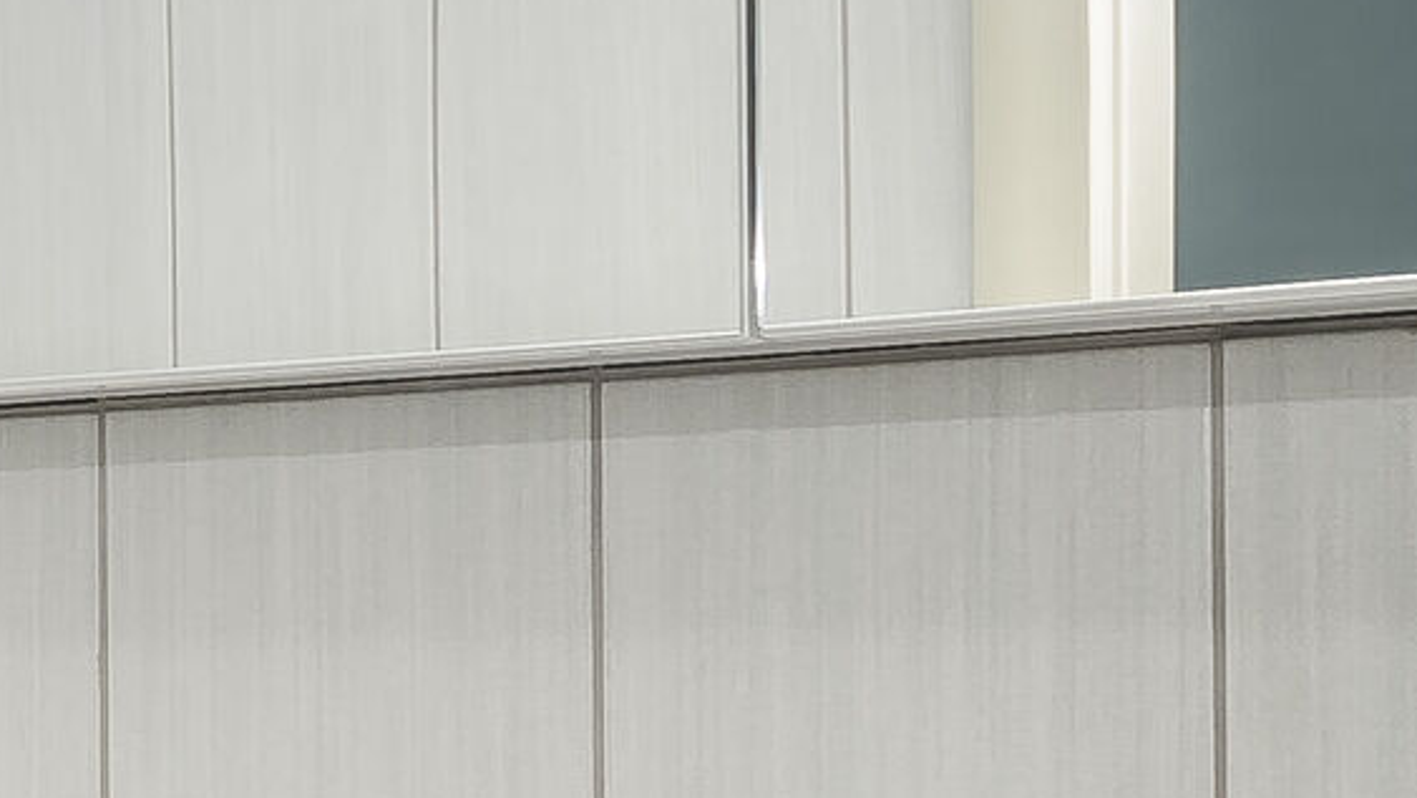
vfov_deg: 15.4
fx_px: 2931
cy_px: 648
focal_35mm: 78
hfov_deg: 21.8
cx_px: -800
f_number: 10
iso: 100
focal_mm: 10
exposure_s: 1/160
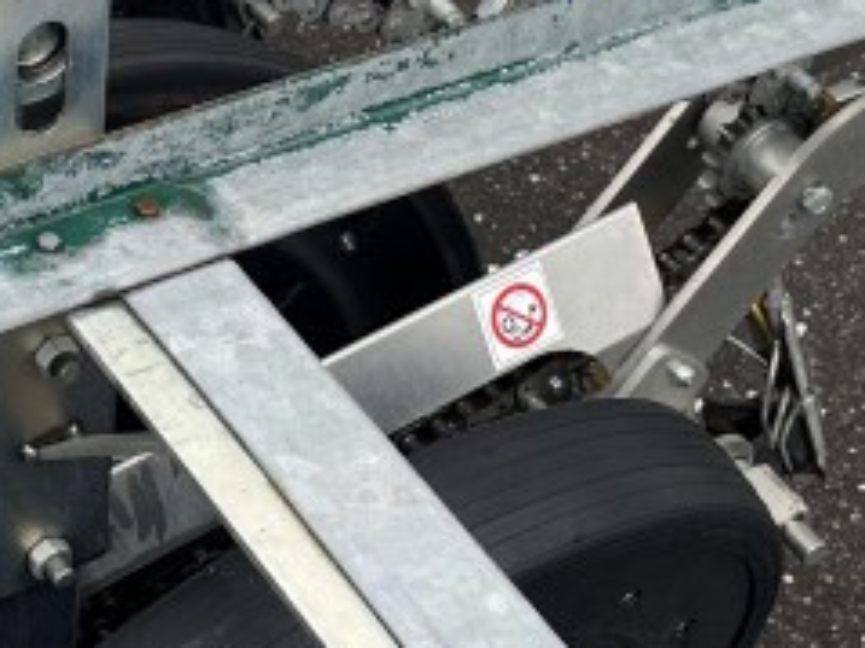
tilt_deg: -40.5
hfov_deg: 19.0
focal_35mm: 103
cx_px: 268
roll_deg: +2.0
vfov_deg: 14.2
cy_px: 62
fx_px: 2573
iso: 80
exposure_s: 1/444
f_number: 1.78
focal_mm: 6.86
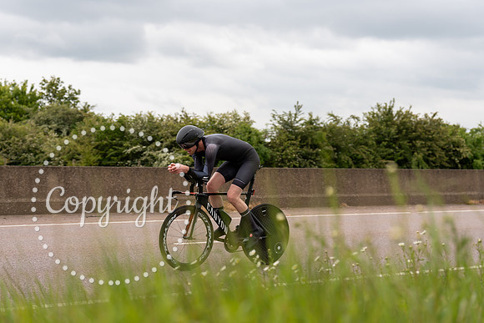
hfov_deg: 28.8
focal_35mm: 70
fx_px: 941
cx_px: 242
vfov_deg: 19.5
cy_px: 162
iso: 200
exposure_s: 1/1000
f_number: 3.5
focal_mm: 70
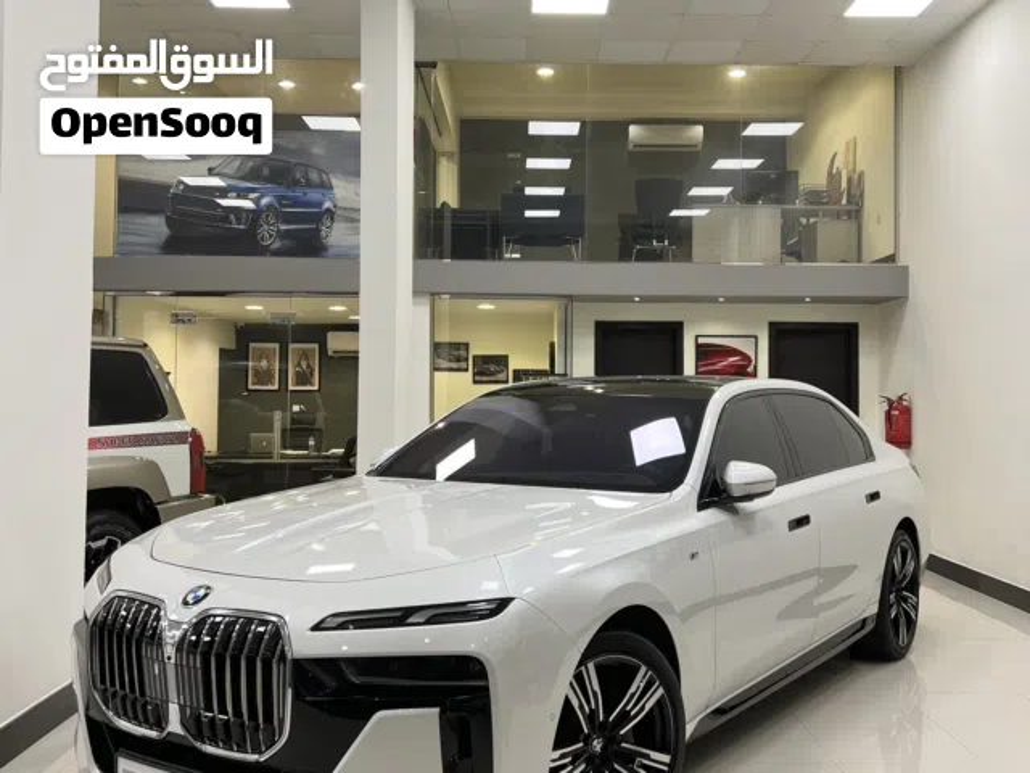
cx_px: 515
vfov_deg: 53.1
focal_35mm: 26
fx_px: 774
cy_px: 386
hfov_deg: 67.3
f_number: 1.5
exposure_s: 1/100
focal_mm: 5.7
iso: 100
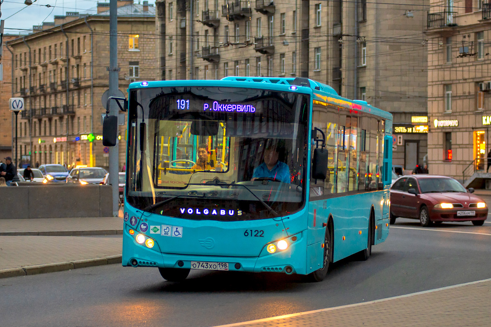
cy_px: 164
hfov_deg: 23.6
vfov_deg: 15.9
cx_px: 246
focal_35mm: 86
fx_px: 1173
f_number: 2.8
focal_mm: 86
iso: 640
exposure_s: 1/250
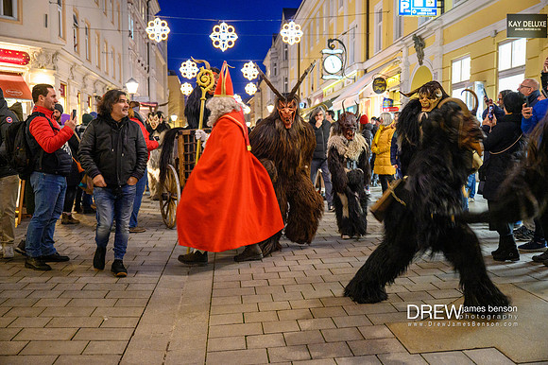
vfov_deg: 35.9
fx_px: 563
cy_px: 182
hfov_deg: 51.9
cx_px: 274
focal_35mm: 37
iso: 5000
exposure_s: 1/60
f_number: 2.8
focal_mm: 37
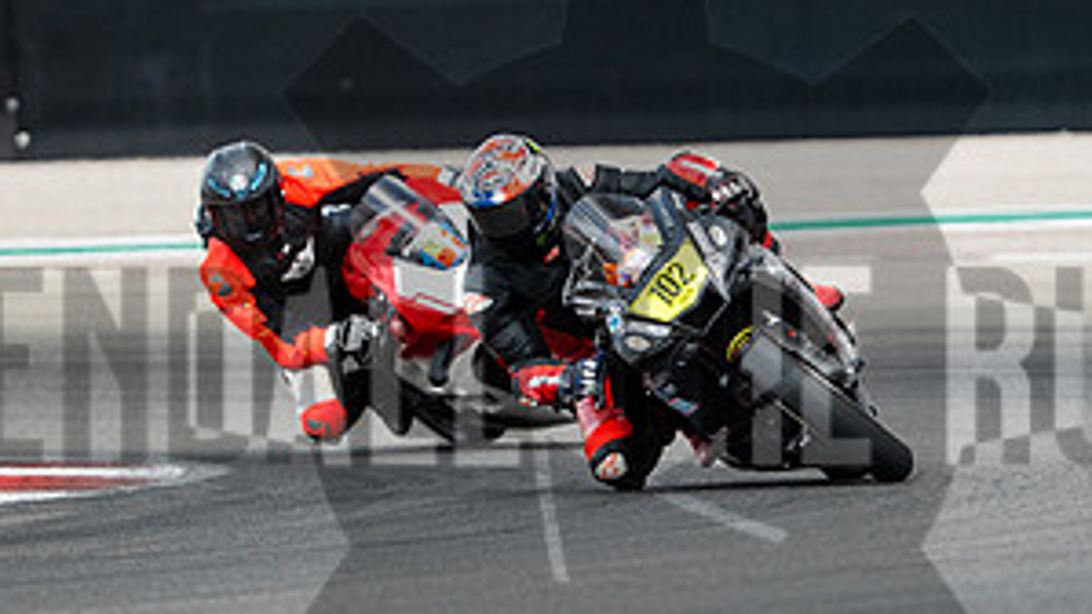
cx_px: 635
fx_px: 24721
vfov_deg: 1.4
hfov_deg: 2.5
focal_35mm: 854
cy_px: 371
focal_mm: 280
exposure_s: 1/1600
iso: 320
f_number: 2.8
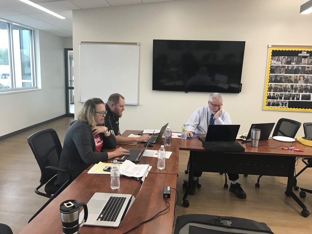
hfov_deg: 63.4
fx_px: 252
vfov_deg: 49.7
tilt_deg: -8.6
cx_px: 156
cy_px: 117
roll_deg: -2.5
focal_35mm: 28
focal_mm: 3.99
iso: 32
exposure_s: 1/30
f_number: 1.8
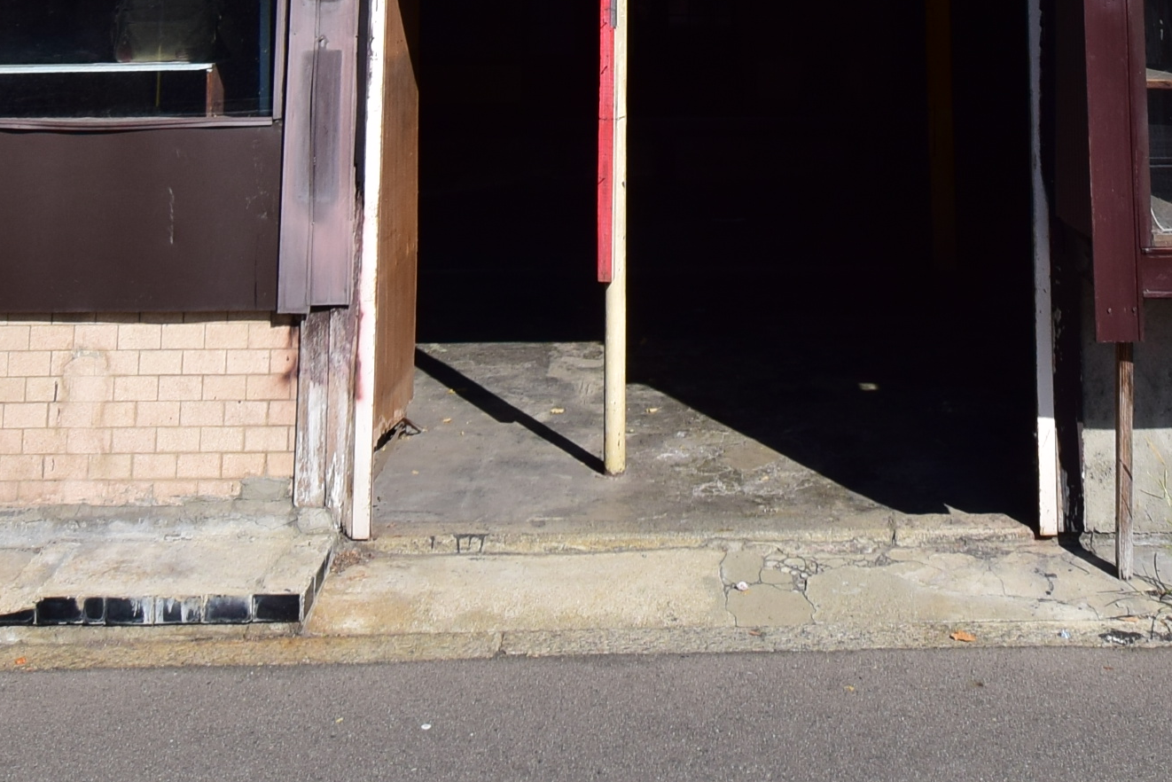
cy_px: -322
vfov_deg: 22.6
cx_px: 734
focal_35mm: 51
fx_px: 1661
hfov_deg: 38.6
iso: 100
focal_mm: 10
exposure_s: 1/500
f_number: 8
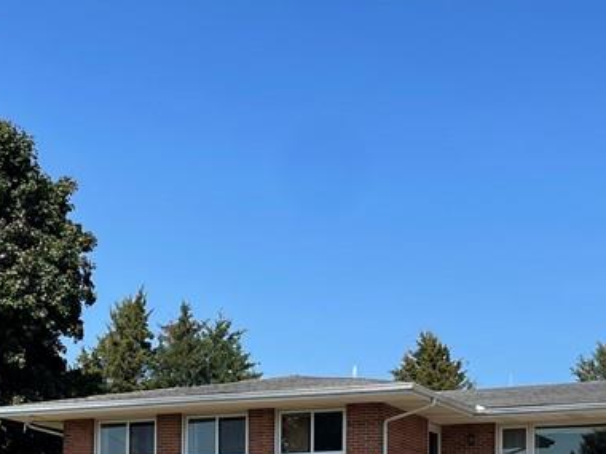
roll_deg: -0.2
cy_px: 522
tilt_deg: +3.1
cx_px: 365
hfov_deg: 27.7
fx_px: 1225
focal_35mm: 70
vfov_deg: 19.9
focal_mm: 4.2
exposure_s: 1/3040
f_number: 1.6
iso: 32
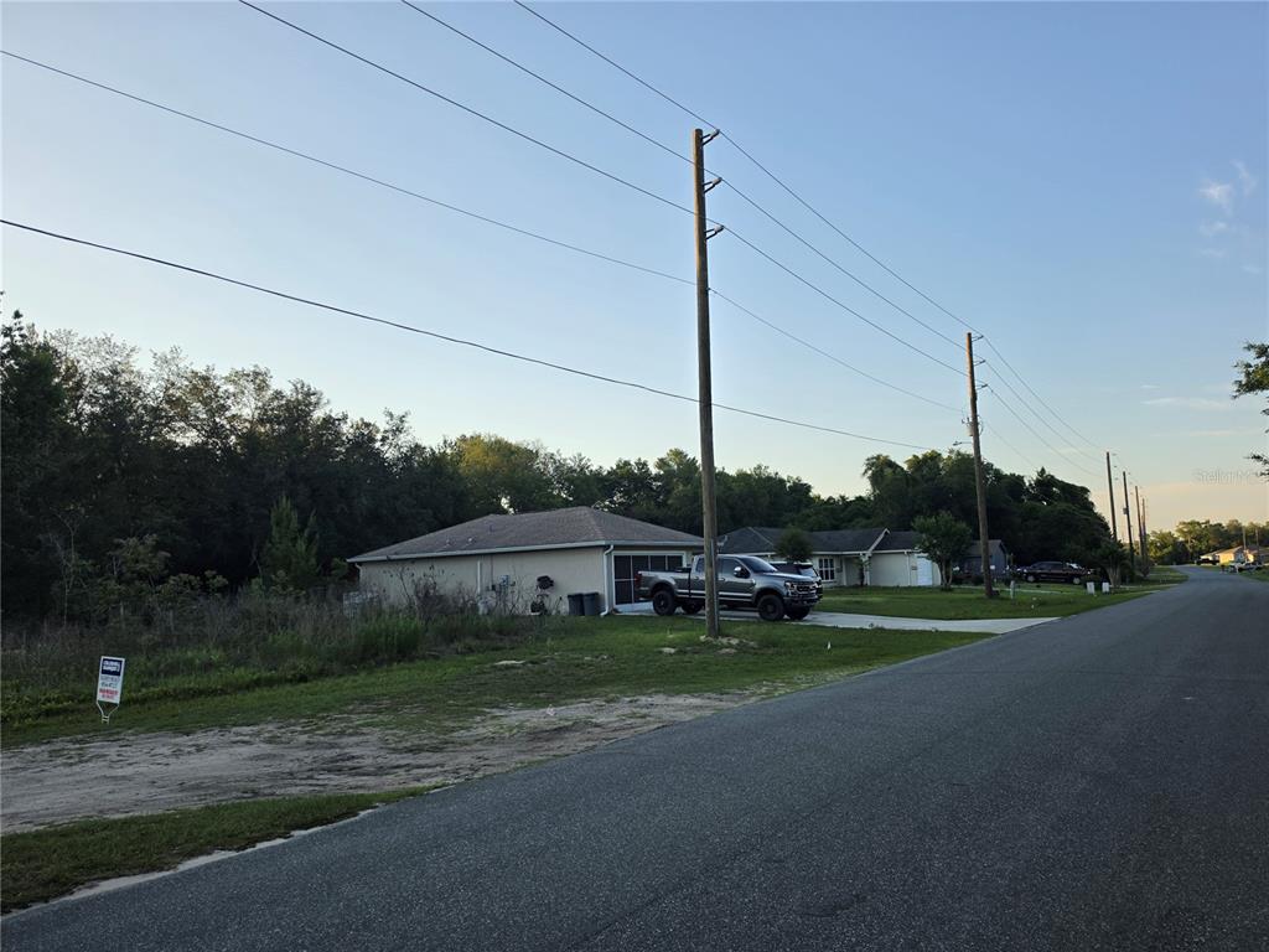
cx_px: 634
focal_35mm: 23
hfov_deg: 73.9
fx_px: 843
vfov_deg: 58.9
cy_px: 476
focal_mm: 6.5
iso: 64
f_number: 1.4
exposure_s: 1/2551
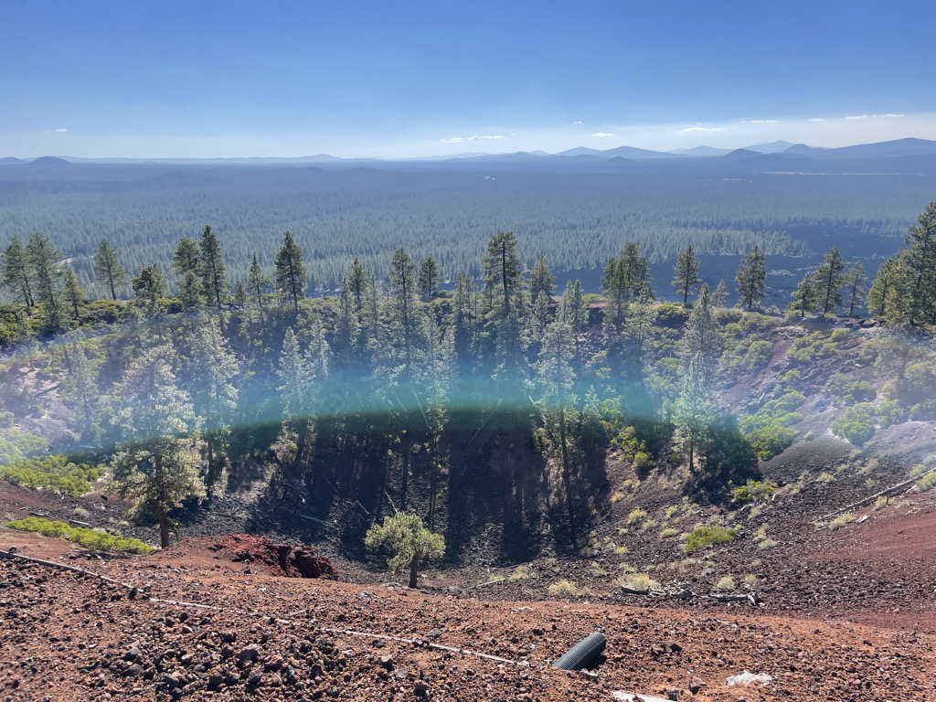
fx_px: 703
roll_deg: +0.9
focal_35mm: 26
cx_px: 468
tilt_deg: -15.7
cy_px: 351
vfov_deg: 53.1
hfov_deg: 67.3
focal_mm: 4.2
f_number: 1.6
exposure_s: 1/2959
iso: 32
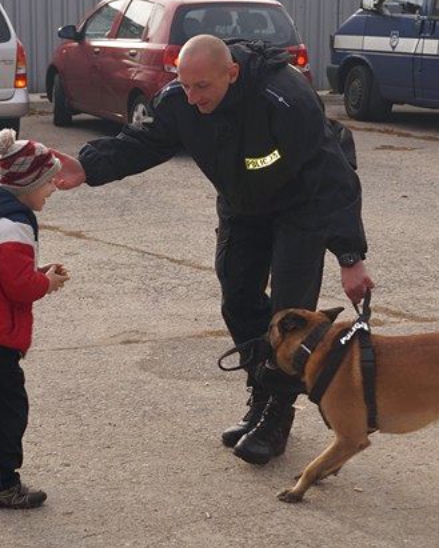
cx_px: 149
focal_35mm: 77
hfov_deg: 19.9
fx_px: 1246
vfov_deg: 24.8
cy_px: 265
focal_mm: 35
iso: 100
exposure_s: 1/160
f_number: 8
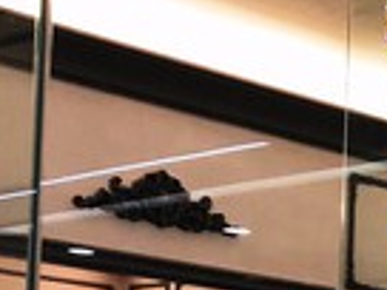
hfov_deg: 13.4
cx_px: 697
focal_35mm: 132
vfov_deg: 10.7
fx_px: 1476
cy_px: 469
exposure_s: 1/100
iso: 40
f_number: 1.8
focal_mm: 3.99
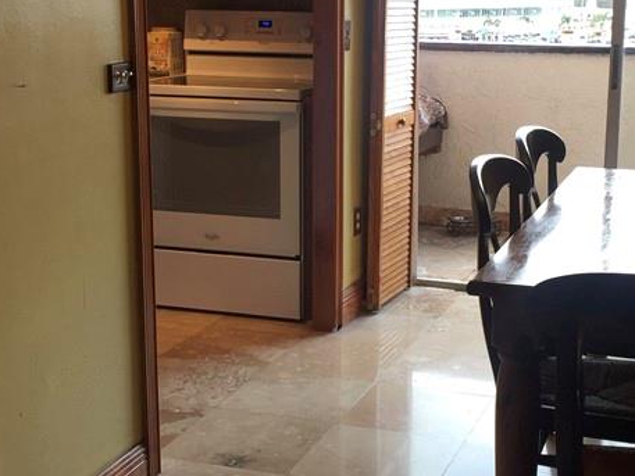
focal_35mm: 65
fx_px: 1193
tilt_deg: -11.4
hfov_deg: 29.8
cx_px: 361
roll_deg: -0.8
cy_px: 232
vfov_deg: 22.6
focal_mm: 4.15
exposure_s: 1/30
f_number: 2.2
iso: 40
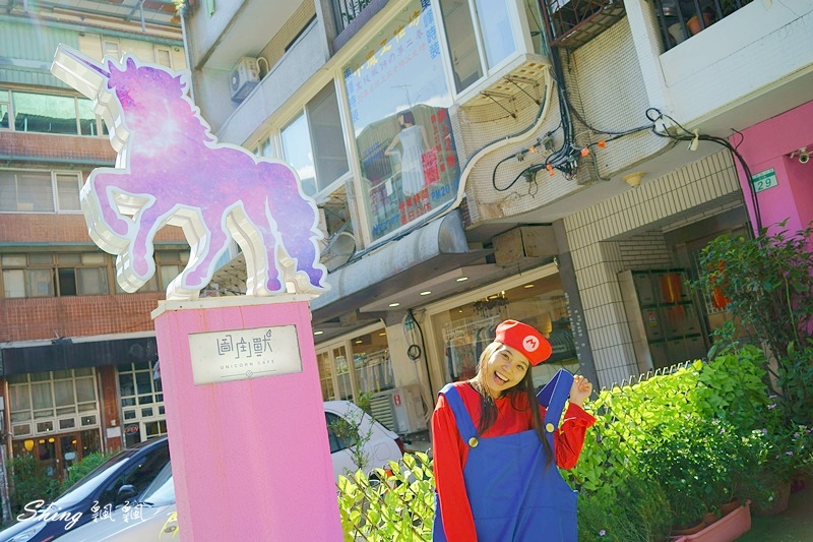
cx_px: 406
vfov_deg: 42.3
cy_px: 271
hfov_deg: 60.3
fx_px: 700
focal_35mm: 31
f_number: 5.6
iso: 200
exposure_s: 1/400
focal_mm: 31
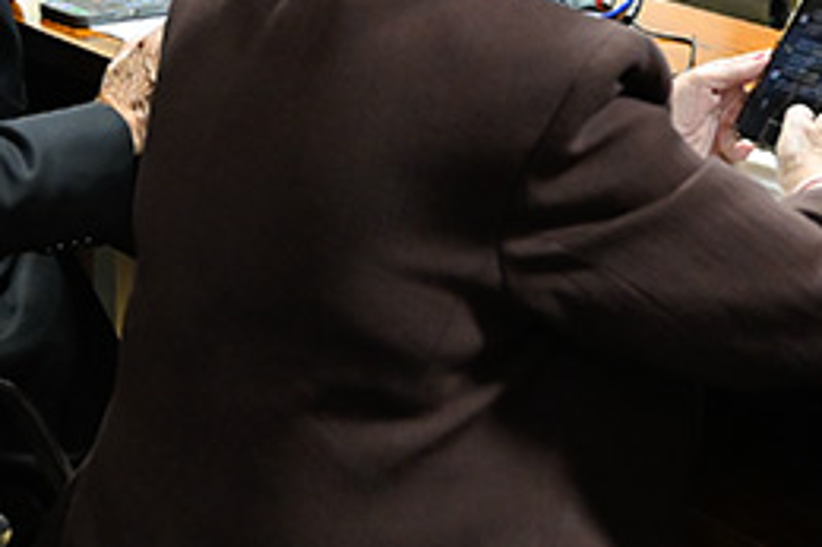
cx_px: 221
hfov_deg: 18.7
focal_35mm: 109
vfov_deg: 12.2
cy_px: -123
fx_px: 2487
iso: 2000
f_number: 2.8
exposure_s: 1/160
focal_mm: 22
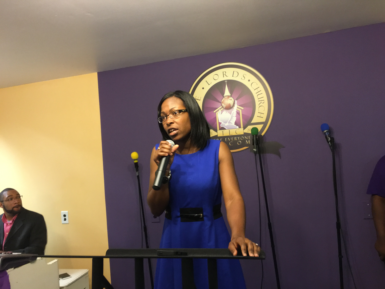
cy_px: 144
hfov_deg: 61.7
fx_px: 323
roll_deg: +4.3
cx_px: 192
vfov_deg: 48.2
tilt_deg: +2.9
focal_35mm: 29
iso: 200
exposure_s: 1/24
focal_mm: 4.15
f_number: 2.2
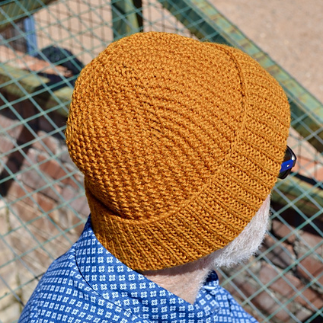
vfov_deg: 22.5
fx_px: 813
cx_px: 162
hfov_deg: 22.5
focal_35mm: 77
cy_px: 153
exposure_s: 1/250
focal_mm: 40
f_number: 8
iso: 100
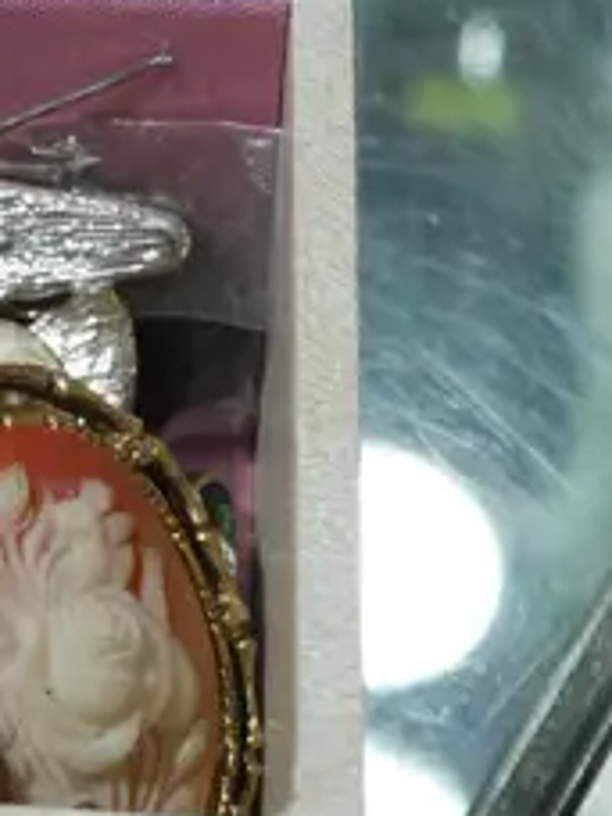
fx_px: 4455
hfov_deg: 7.6
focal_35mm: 189
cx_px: -544
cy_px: -369
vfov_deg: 10.2
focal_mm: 21
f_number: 4.6
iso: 200
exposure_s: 1/60
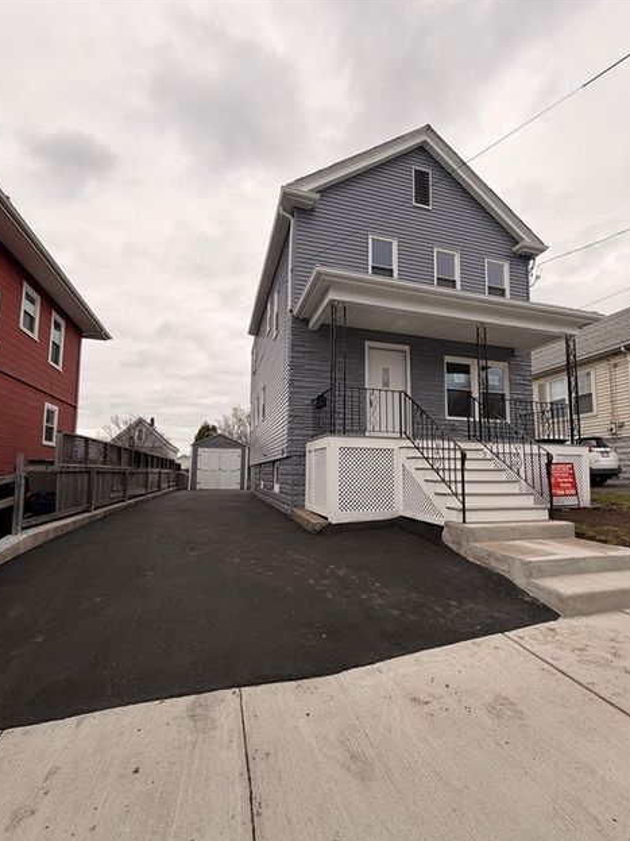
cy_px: 443
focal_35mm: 15
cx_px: 318
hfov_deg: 81.7
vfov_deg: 98.1
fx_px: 364
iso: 40
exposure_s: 1/254
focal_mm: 2.22
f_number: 2.2
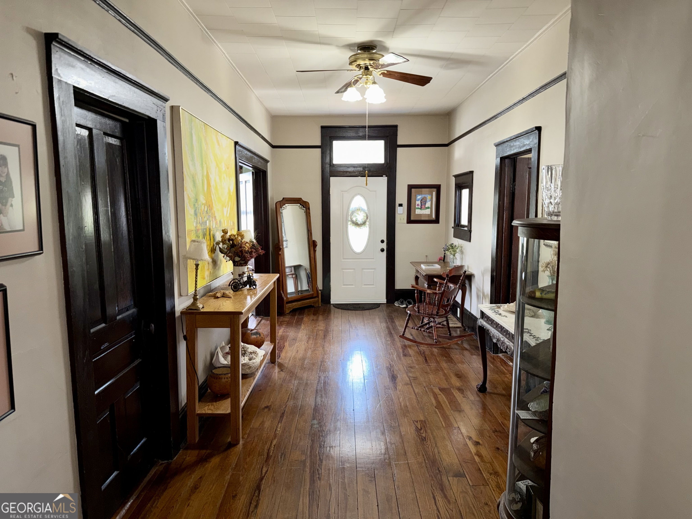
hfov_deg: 71.6
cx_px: 346
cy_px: 260
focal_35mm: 24
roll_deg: -0.3
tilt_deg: -6.2
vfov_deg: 56.8
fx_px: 480
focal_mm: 6.76
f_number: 1.78
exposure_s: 1/17
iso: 100
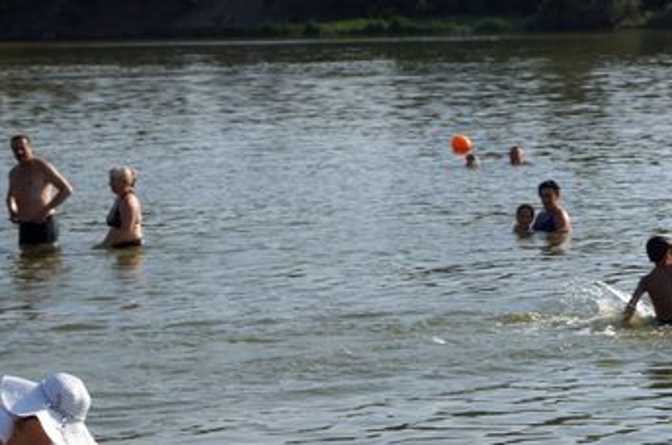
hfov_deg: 12.2
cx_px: 615
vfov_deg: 8.1
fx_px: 3130
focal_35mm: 168
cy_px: 344
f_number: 8
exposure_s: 1/320
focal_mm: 55
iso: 100
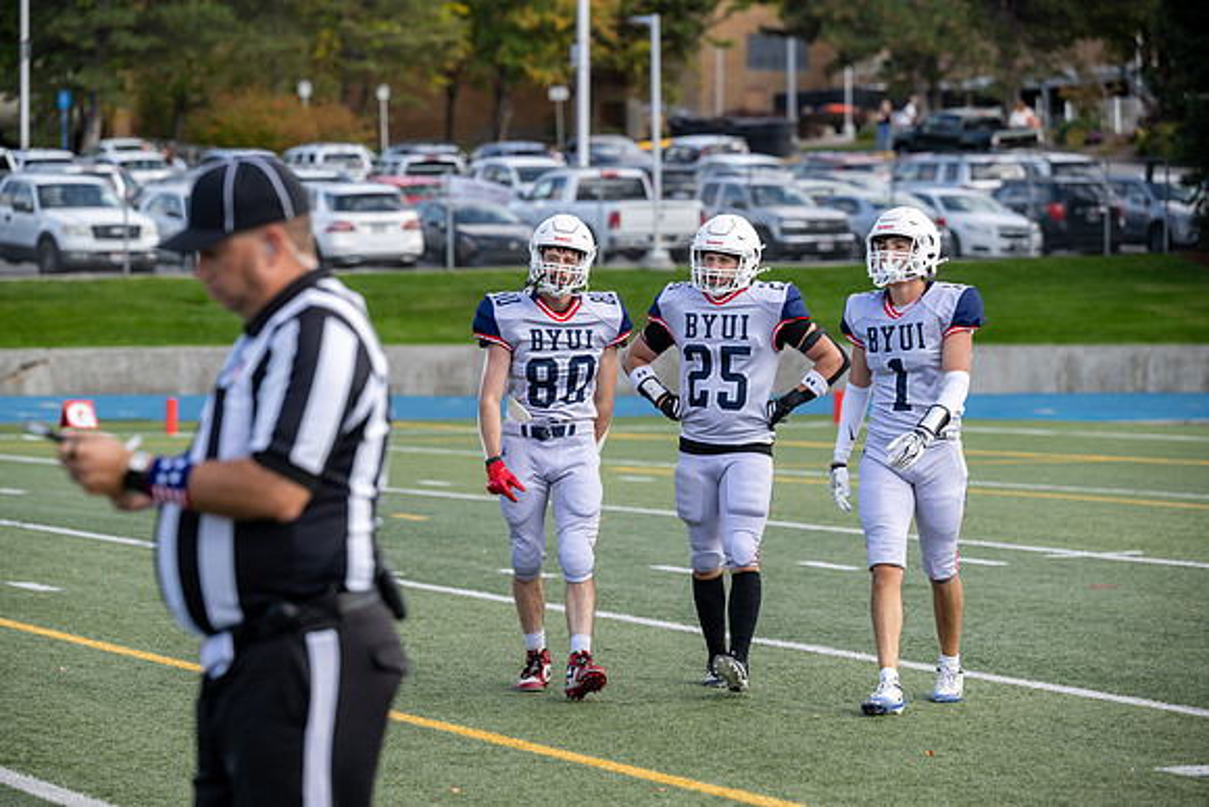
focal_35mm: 135
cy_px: 404
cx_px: 604
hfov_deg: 15.2
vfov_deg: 10.2
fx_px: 4535
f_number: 4
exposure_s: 1/800
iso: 200
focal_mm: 135
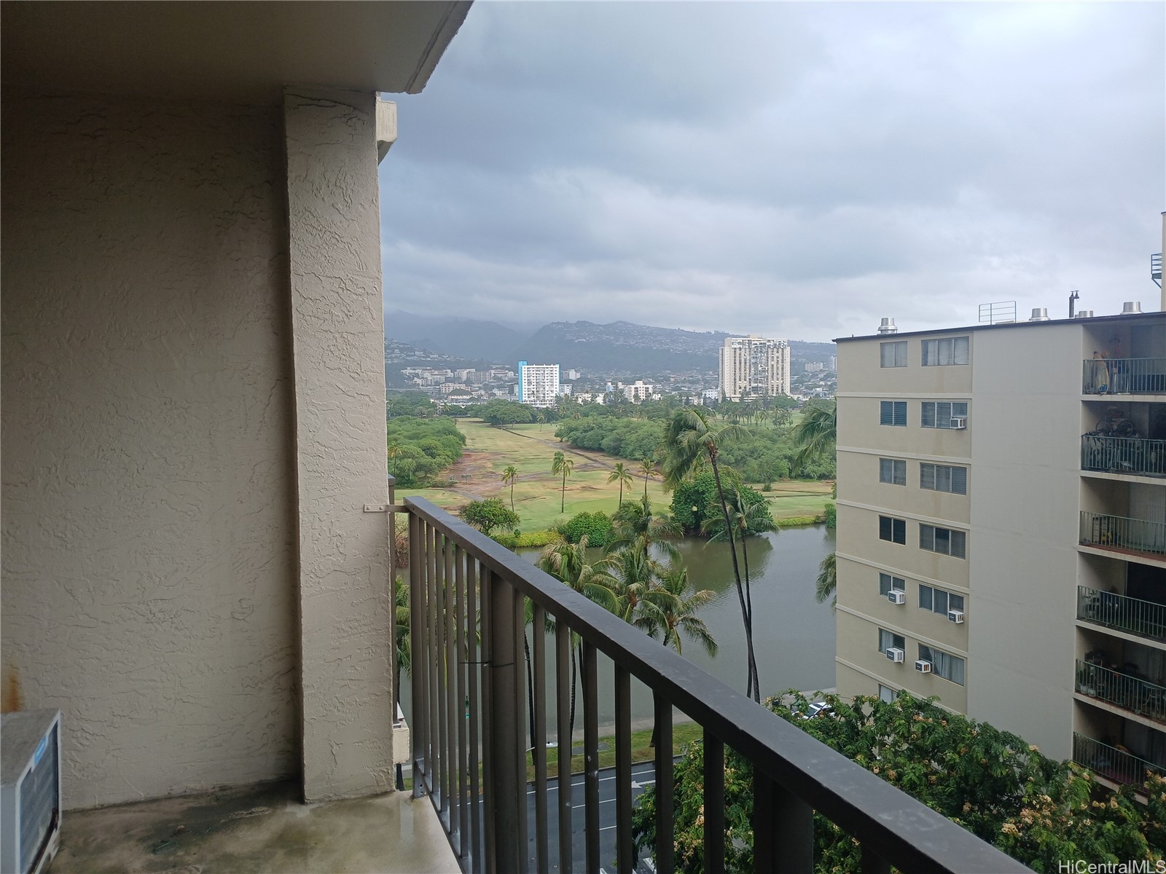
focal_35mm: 26
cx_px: 583
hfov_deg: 67.3
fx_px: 876
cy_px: 437
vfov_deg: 53.1
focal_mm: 3.98
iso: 20
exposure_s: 1/193
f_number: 1.8
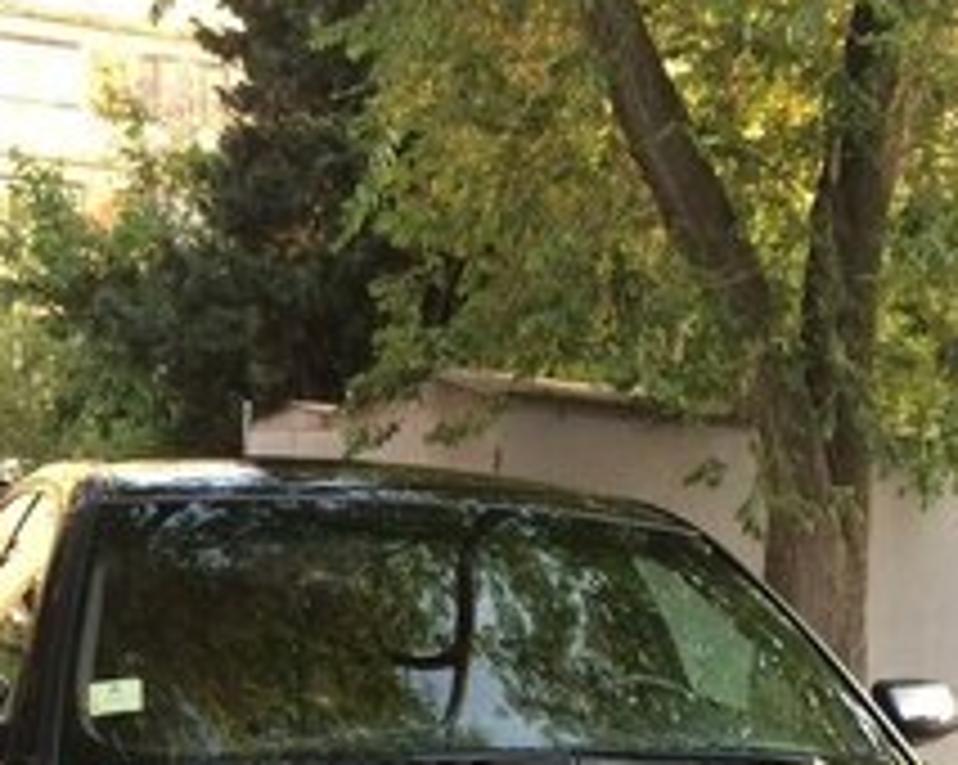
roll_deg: -4.0
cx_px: 589
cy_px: 1004
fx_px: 1870
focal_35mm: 66
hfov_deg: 28.7
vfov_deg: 20.9
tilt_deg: -12.8
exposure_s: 1/33
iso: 40
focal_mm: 4.15
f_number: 2.2
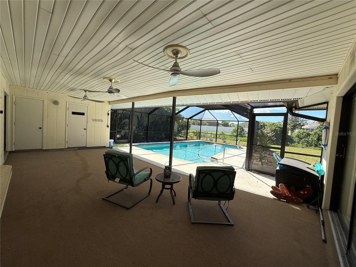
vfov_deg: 85.7
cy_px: 134
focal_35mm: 14
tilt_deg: -2.8
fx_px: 144
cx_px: 178
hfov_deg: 102.1
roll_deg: -3.8
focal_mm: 2.22
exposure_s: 1/701
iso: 50
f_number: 2.2
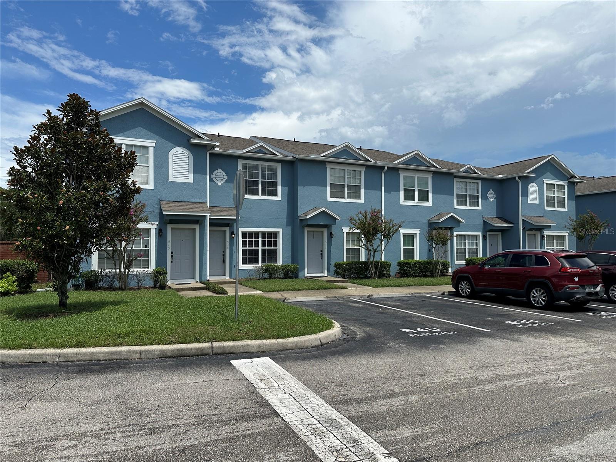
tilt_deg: +2.6
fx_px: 427
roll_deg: +0.5
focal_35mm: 24
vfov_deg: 56.8
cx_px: 308
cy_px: 231
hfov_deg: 71.6
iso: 80
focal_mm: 6.86
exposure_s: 1/6211
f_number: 1.78
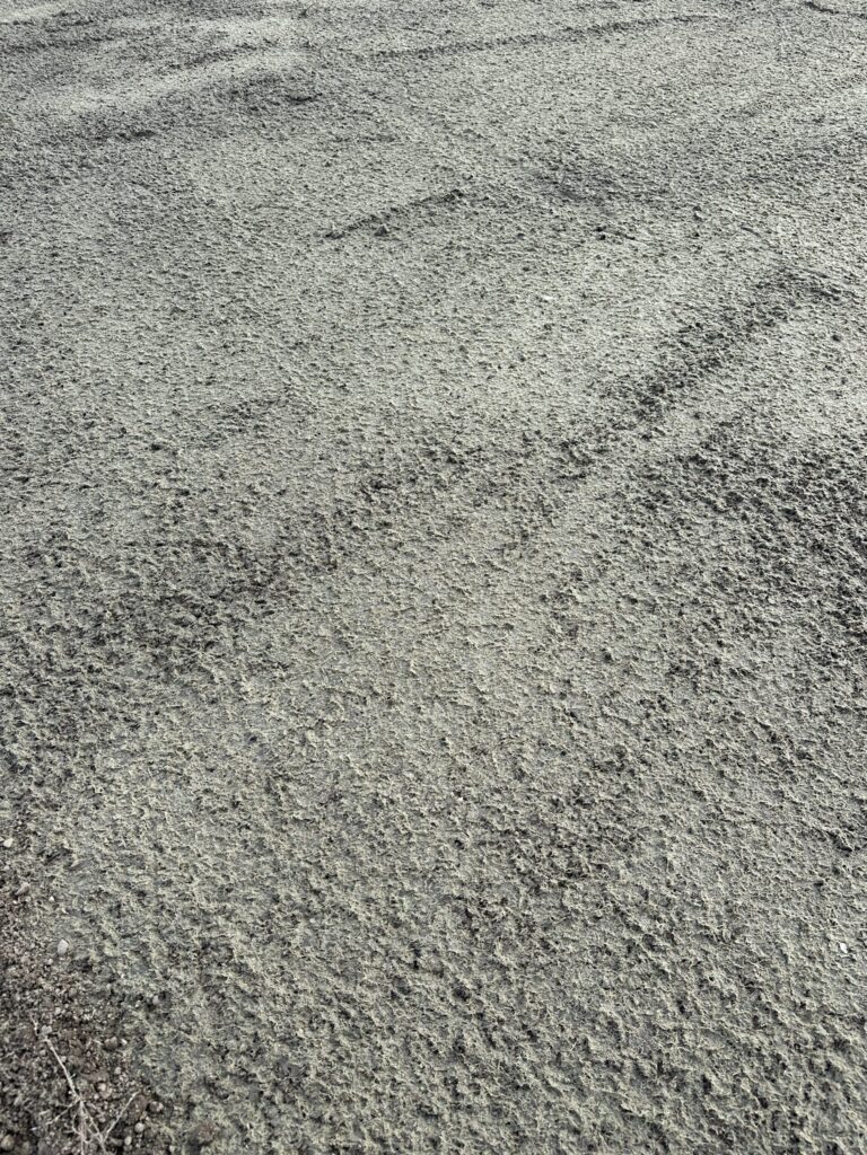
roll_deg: -6.5
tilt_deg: -43.0
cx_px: 434
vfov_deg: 71.6
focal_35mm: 24
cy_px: 578
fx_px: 801
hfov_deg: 56.8
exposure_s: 1/857
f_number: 1.78
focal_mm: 6.86
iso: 80
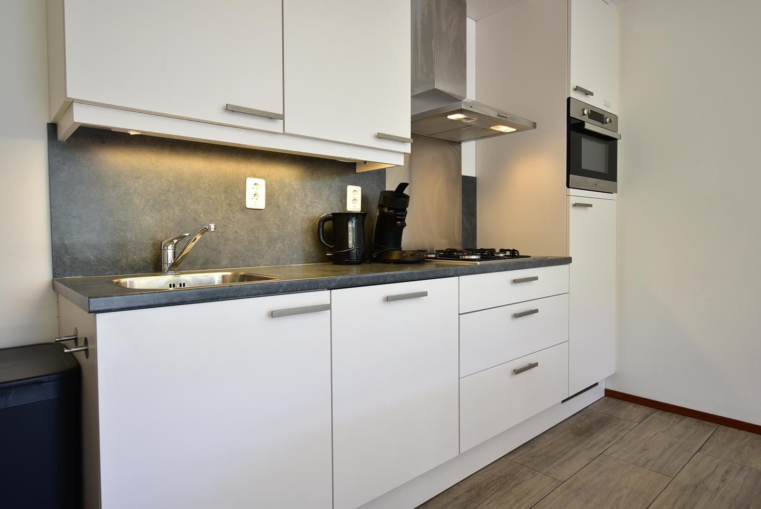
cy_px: 254
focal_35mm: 21
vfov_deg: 59.6
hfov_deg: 81.2
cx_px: 380
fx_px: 444
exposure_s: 1/13
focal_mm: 14
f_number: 5
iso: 100
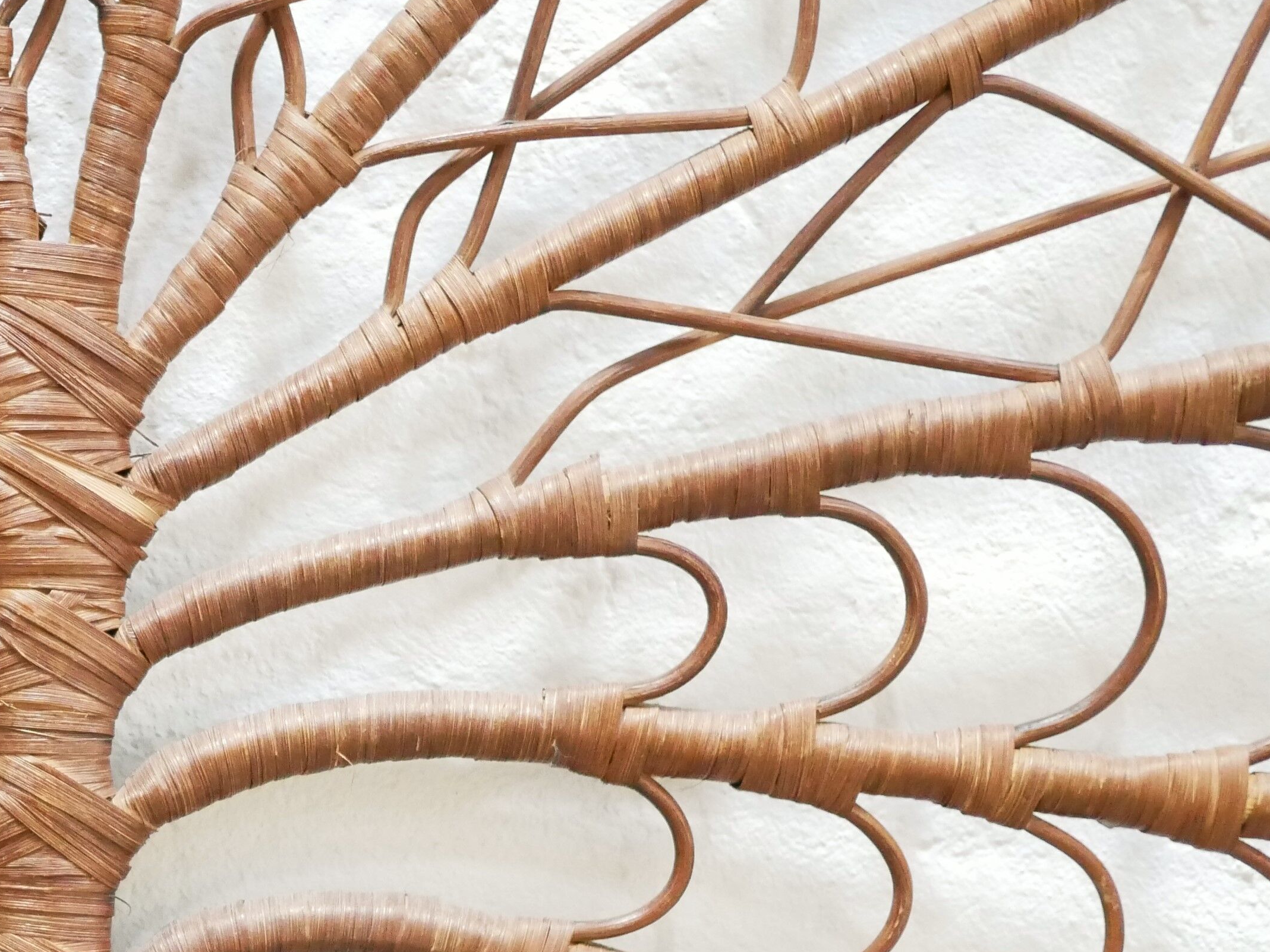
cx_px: 45
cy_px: 723
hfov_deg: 22.0
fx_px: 3155
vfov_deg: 17.1
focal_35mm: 86
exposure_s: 1/30
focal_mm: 20
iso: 3200
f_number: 1.7
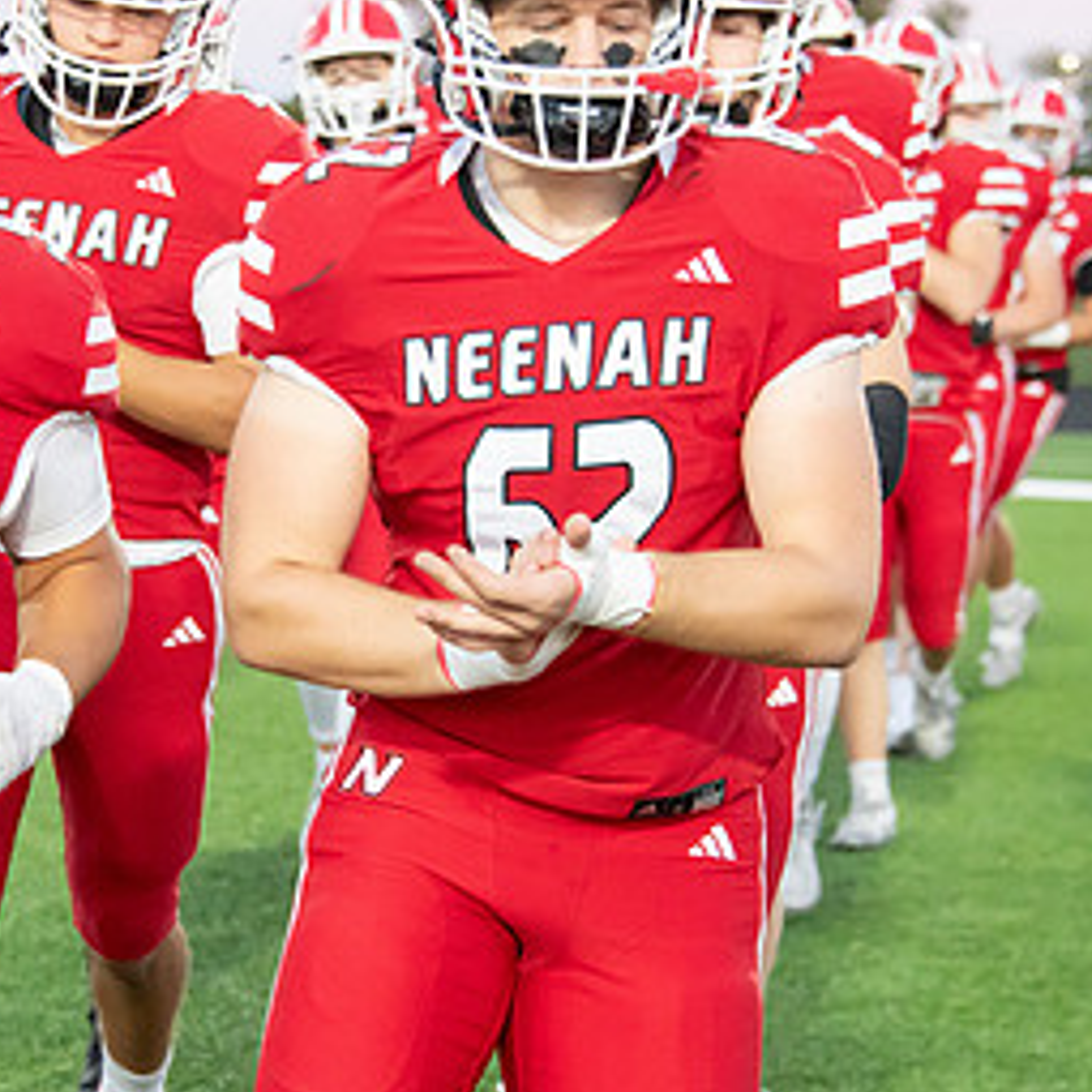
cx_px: 420
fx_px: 6353
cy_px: 482
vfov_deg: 9.8
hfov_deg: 9.8
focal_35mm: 178
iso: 8000
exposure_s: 1/640
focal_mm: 92
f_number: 5.6
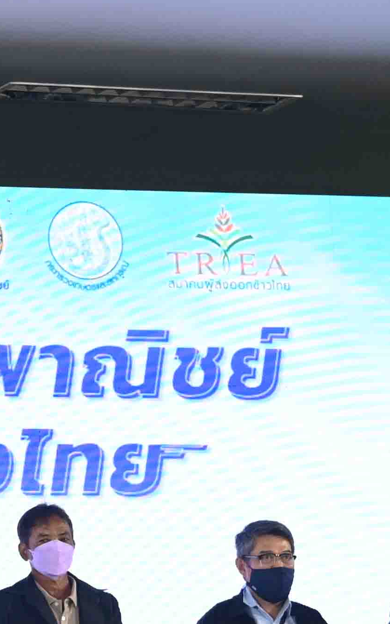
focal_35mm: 202
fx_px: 3434
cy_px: 306
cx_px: -292
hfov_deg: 6.4
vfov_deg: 10.4
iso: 1250
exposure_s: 1/160
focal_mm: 44
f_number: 4
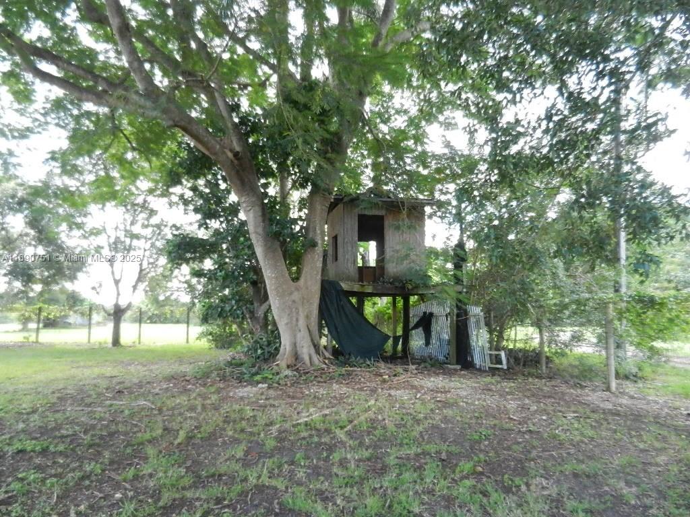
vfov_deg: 54.9
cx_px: 345
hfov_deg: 69.4
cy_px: 258
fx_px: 498
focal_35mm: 25
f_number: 3.5
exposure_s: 1/100
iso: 640
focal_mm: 4.5
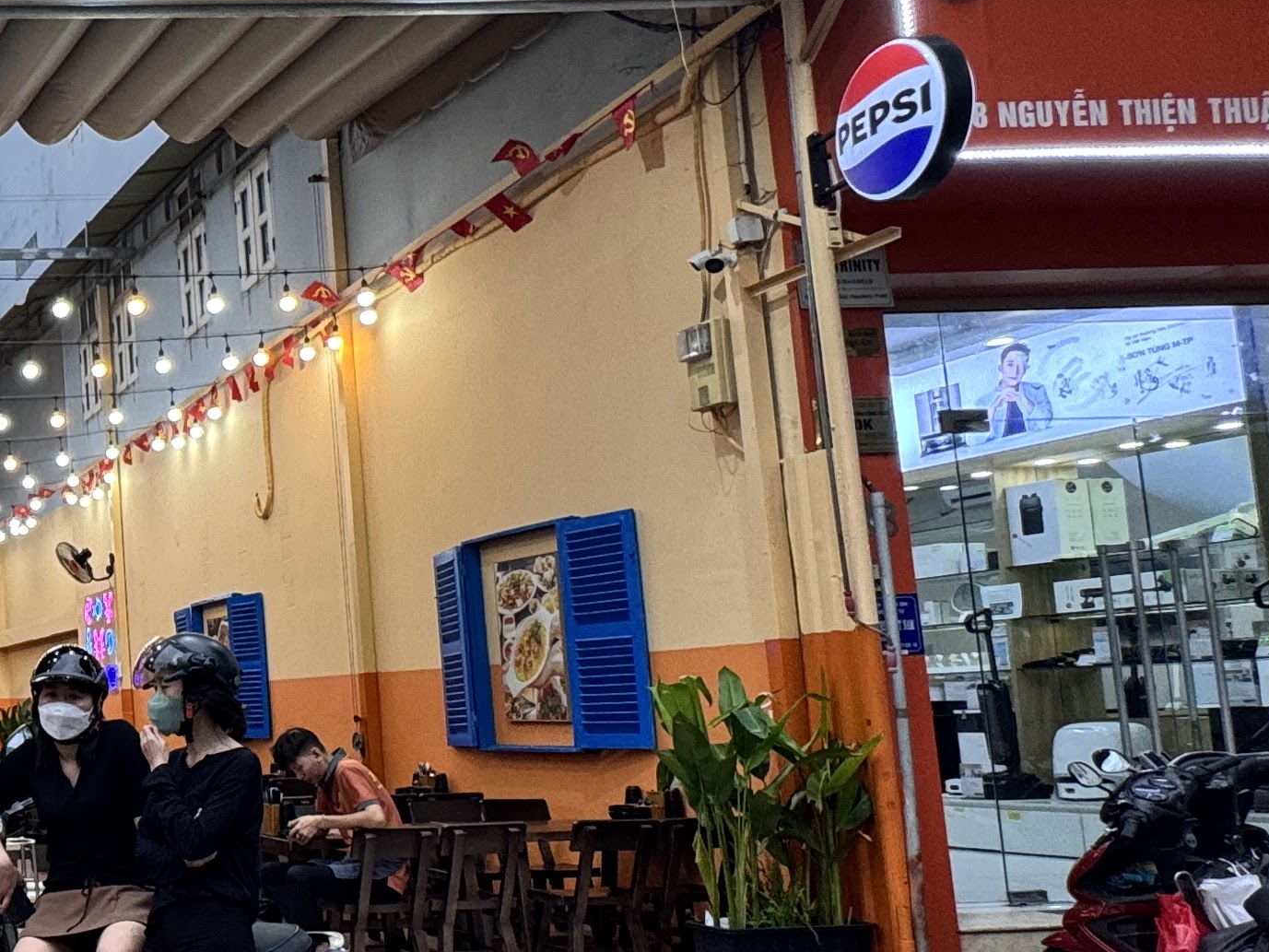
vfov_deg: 35.0
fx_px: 1503
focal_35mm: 41
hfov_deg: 35.6
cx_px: -265
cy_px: 576
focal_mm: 2.22
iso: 125
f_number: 2.2
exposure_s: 1/100
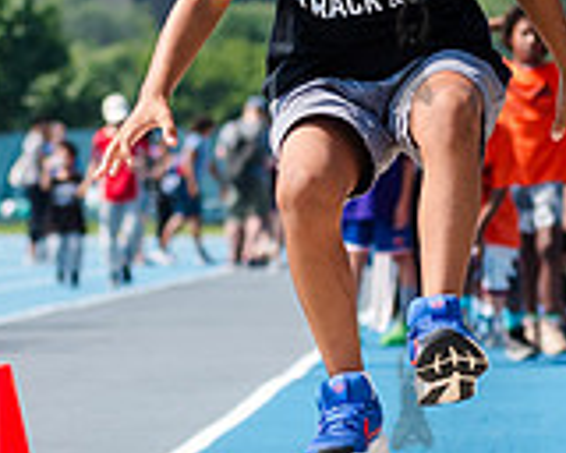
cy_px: 105
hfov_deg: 5.4
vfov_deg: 4.4
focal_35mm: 355
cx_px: 369
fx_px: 5947
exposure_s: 1/1600
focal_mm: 92
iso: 400
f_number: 5
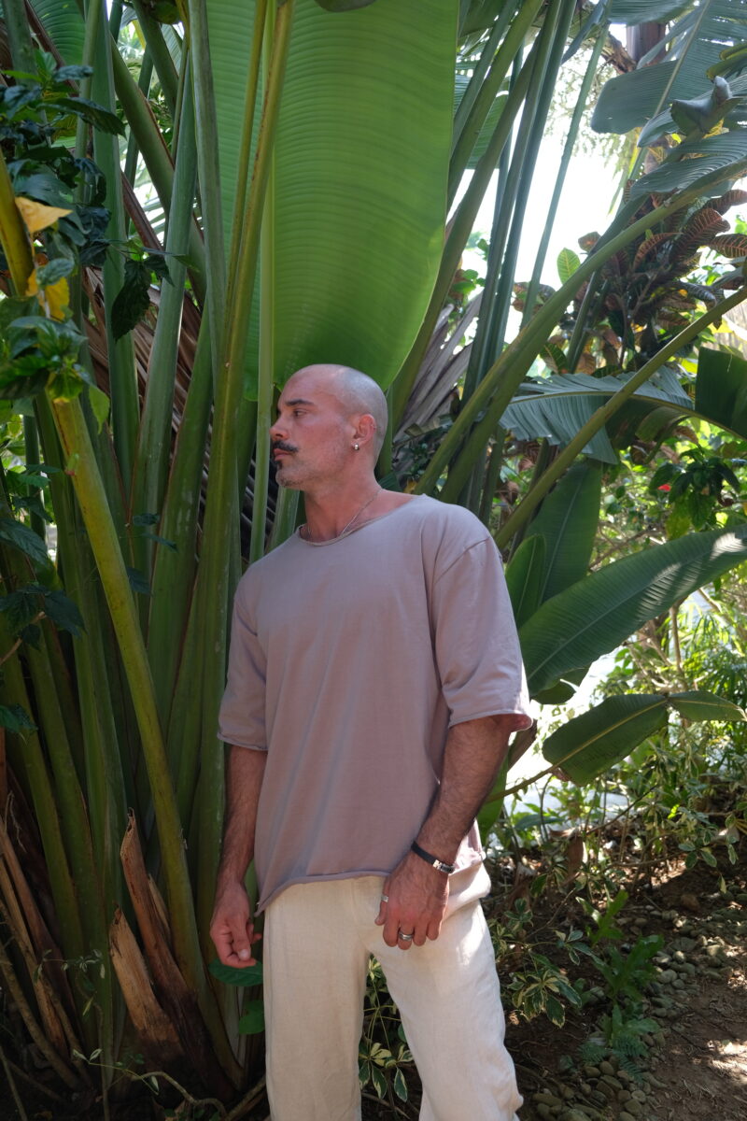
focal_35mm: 31
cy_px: 560
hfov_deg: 42.3
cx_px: 374
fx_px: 965
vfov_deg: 60.3
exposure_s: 1/250
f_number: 3.2
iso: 250
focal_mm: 20.5
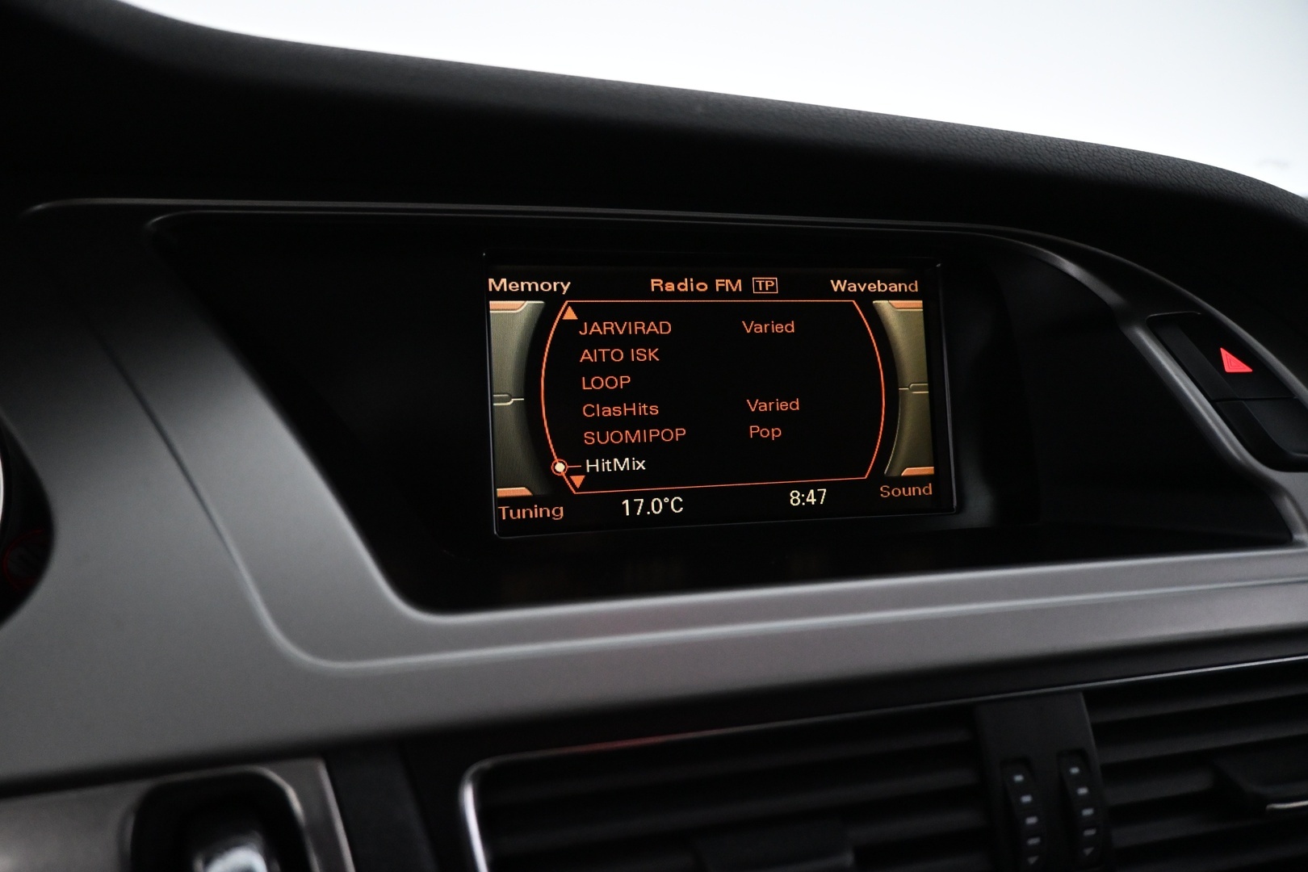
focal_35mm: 24
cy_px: 436
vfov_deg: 53.1
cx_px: 654
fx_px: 872
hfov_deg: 73.7
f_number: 3.5
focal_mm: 16
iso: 3200
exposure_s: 1/80
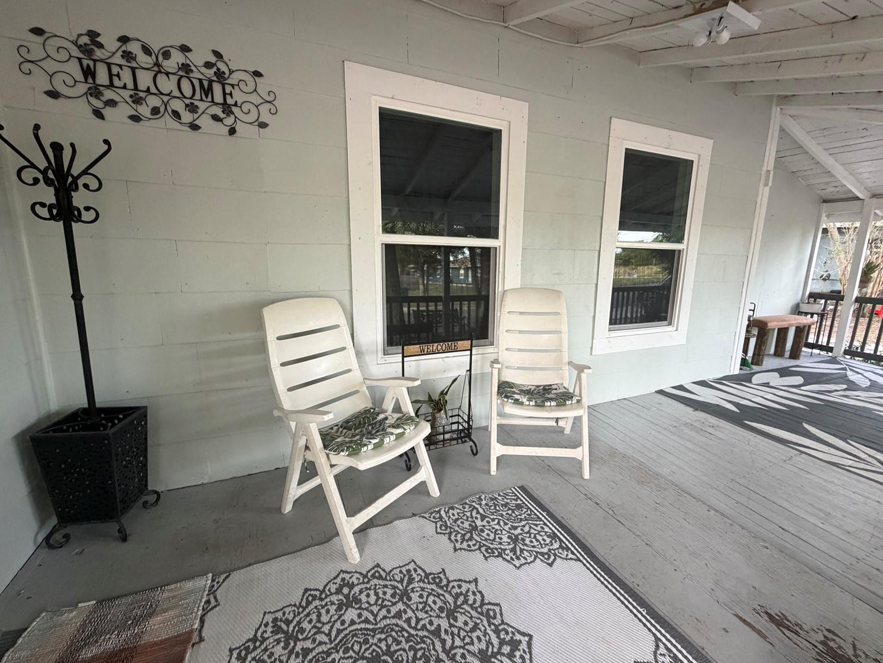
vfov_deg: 81.8
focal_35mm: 15
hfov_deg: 98.1
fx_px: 383
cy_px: 330
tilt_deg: -11.0
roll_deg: -0.7
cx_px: 465
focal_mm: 2.22
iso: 320
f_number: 2.2
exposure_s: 1/119
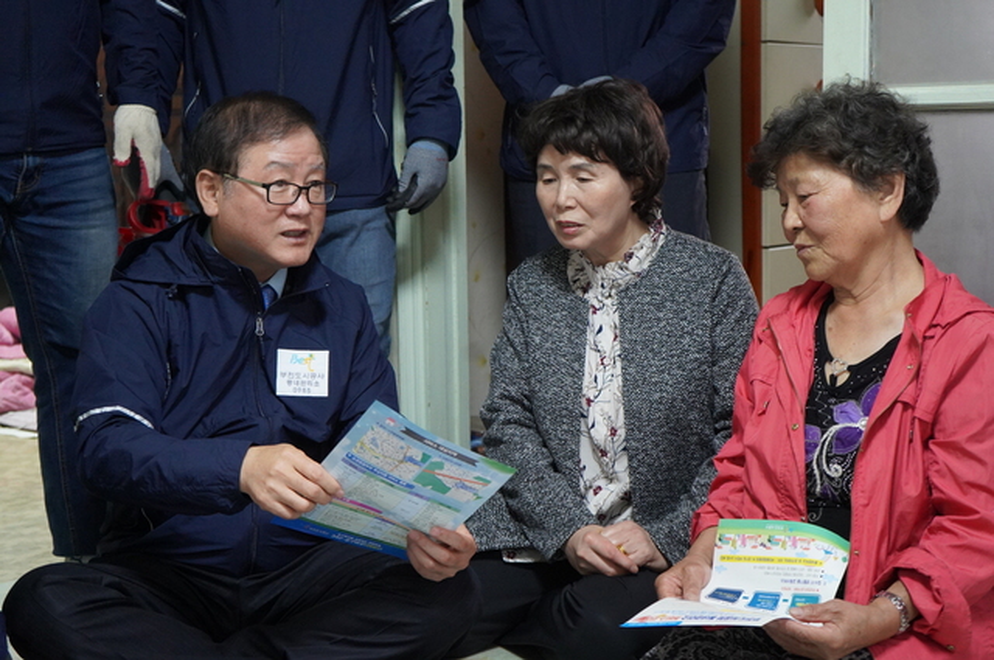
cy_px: 330
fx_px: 1434
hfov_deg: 38.2
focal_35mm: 52
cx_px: 497
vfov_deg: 25.9
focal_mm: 52
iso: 6400
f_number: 4.5
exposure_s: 1/160
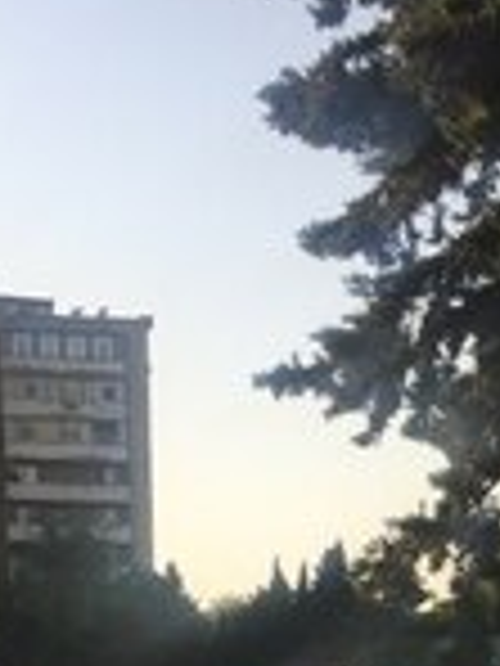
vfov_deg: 18.1
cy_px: 981
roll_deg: -0.1
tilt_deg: -7.5
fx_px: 1868
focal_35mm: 97
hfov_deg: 15.2
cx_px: 383
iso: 32
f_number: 2.2
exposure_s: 1/898
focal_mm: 4.15
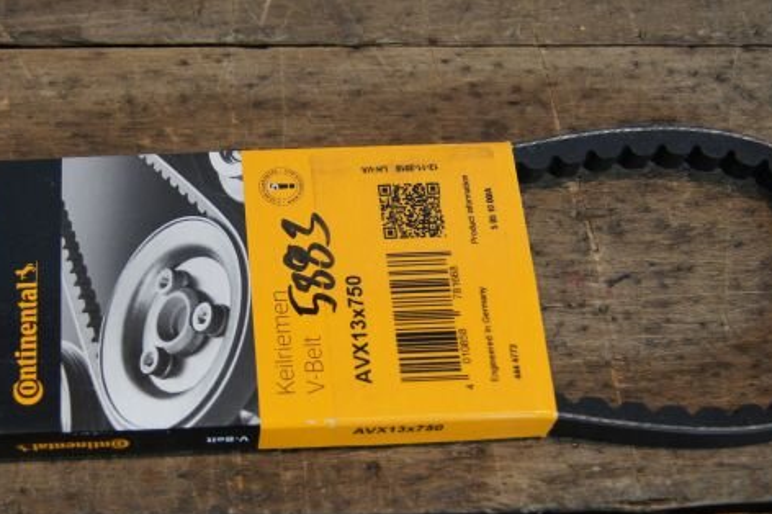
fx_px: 1307
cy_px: 277
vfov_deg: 22.2
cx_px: 272
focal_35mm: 61
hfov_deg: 32.7
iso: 200
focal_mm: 24
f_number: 4
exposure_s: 1/40
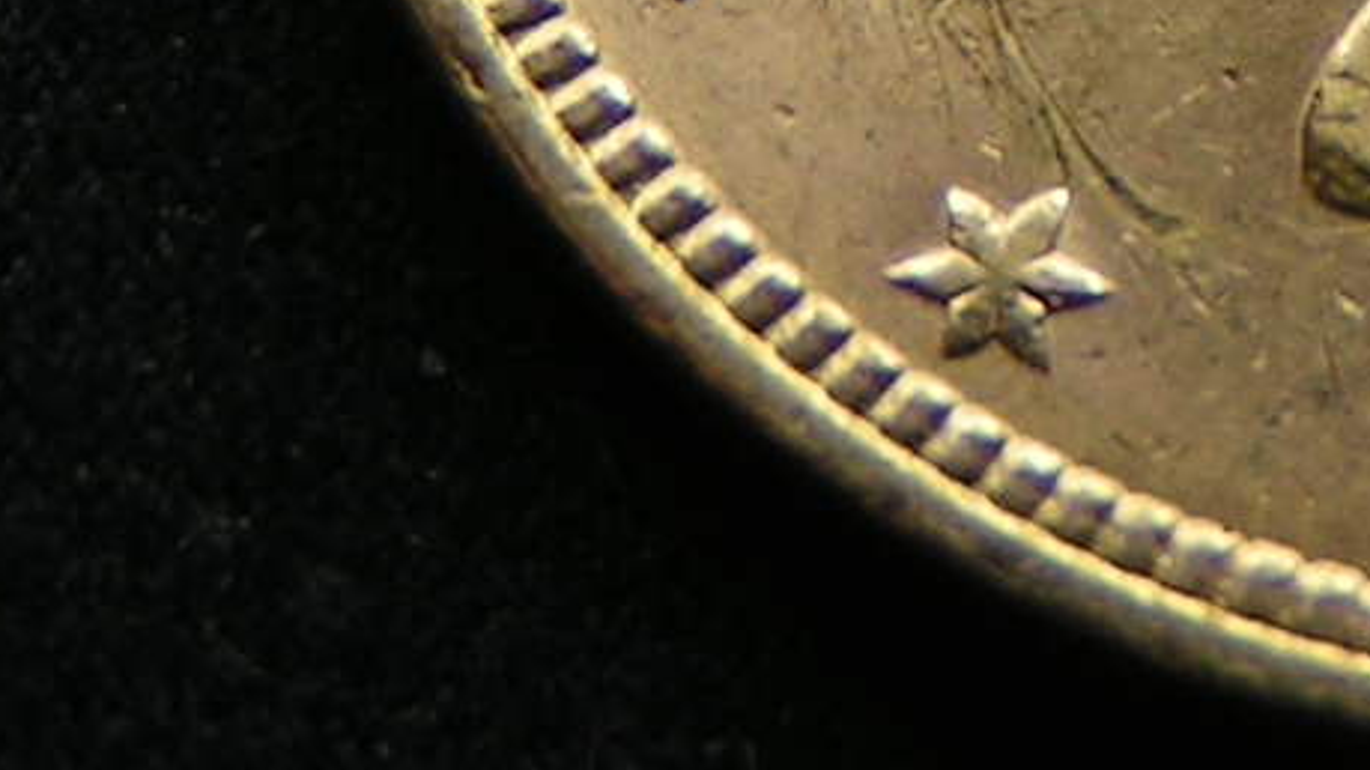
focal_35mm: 239
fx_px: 8681
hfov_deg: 8.9
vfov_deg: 5.0
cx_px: 1725
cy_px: -469
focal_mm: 9.7
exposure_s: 1/80
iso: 50
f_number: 3.2
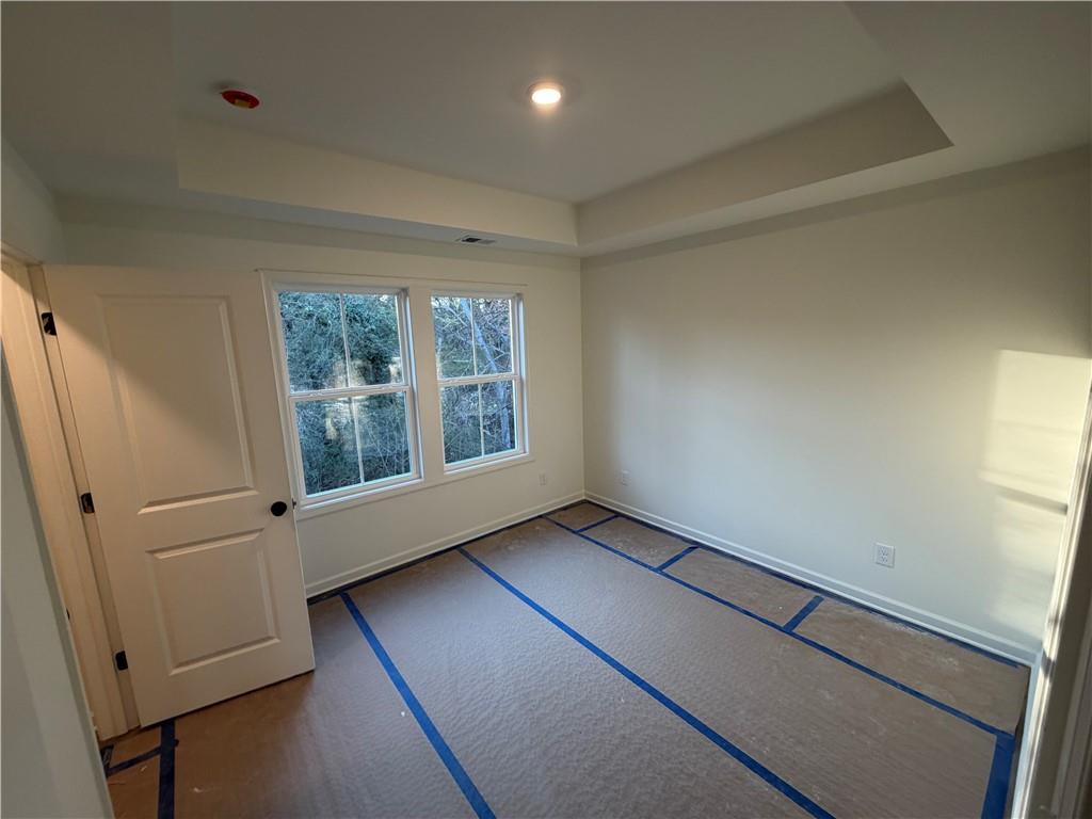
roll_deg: +2.2
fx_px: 442
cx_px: 546
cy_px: 410
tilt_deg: -9.6
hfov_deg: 102.1
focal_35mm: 14
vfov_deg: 85.7
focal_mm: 2.22
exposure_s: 1/120
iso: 200
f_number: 2.2
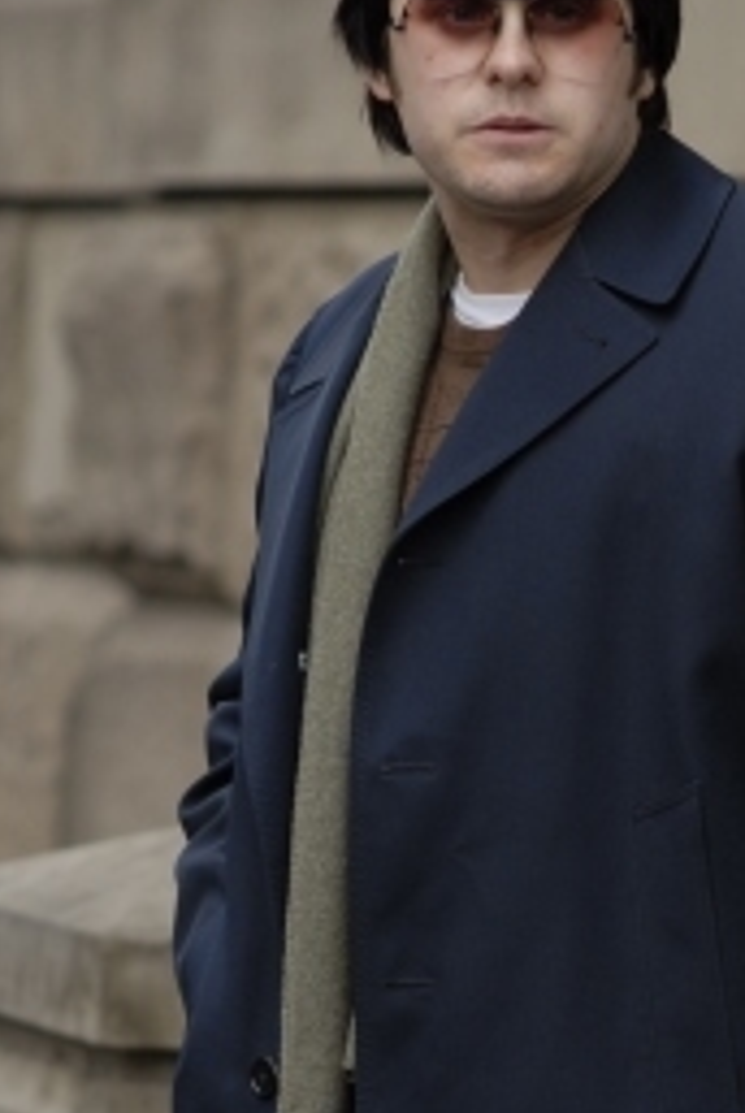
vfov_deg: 6.2
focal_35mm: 333
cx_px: 654
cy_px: 1135
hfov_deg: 4.1
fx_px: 10318
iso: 200
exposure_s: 1/125
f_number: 2.8
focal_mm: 85
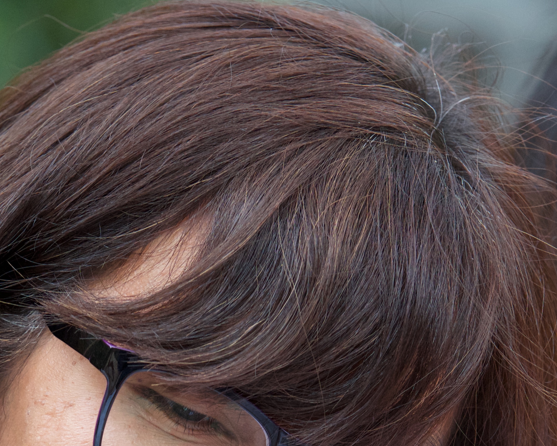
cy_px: 524
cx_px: 97
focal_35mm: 342
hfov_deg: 5.7
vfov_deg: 4.5
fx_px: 5638
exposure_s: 1/640
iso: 2000
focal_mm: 122
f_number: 6.3
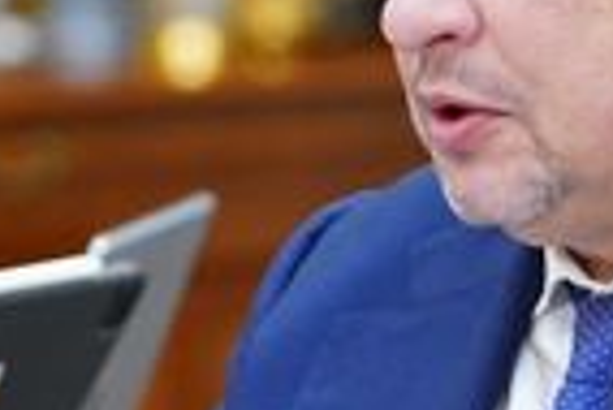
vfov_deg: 2.2
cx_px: 352
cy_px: 466
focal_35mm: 635
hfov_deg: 3.2
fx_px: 10824
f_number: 3.2
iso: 4000
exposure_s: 1/250
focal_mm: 129
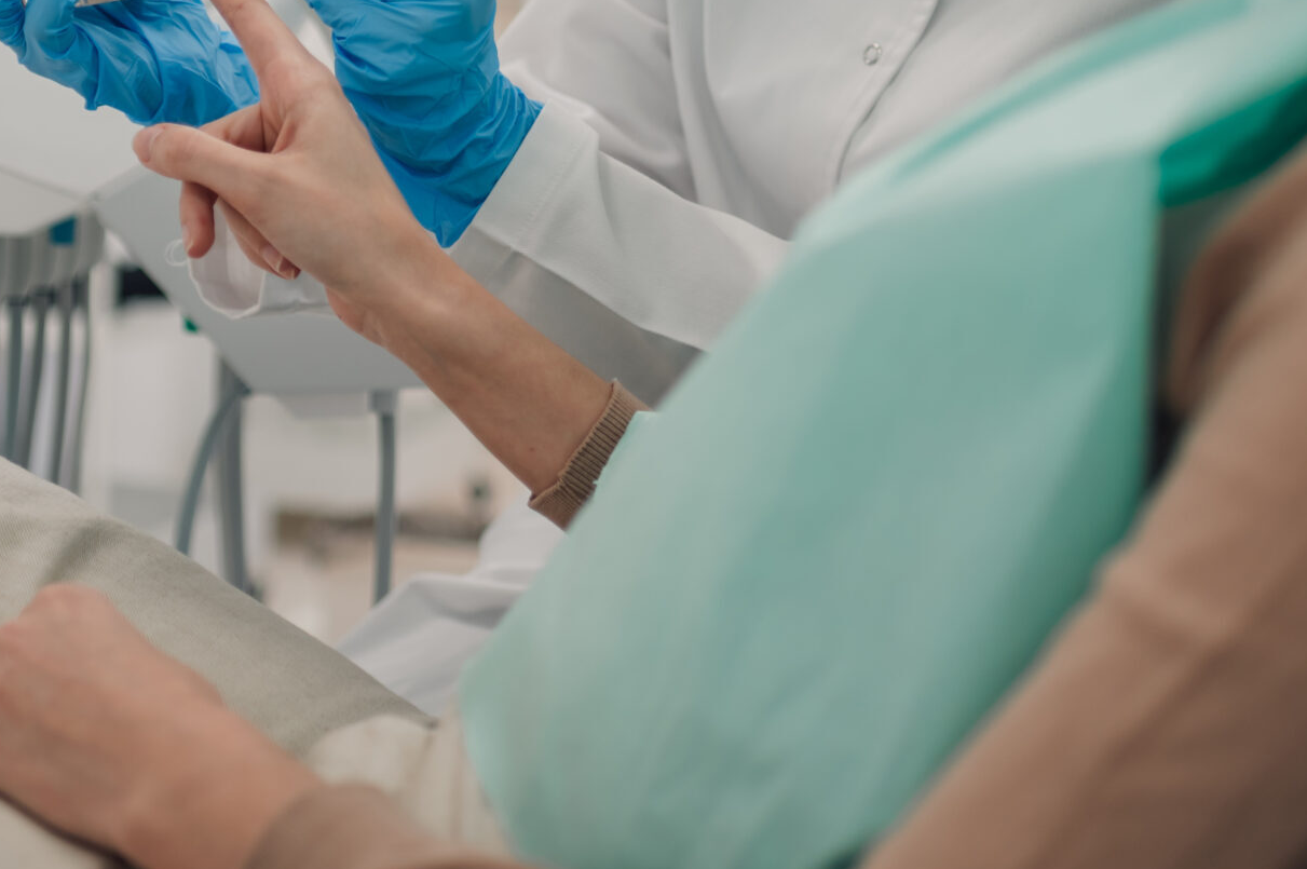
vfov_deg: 18.0
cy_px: 42
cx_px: 476
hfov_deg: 27.3
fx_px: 2684
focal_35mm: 74
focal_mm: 35
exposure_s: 1/250
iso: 125
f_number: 1.8
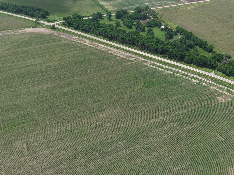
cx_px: 113
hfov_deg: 51.3
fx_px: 243
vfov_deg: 39.7
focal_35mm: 36
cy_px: 83
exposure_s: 1/2500
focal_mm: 8.67
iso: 100
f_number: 1.8
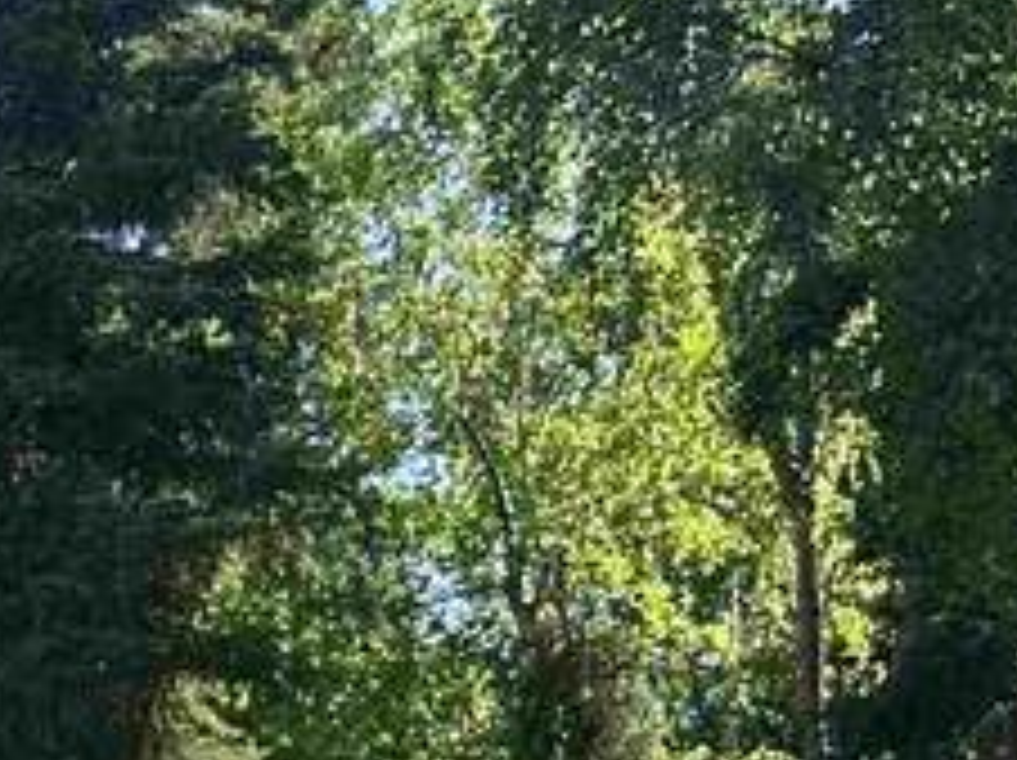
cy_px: 1884
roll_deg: -2.7
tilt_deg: +4.2
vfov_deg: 9.5
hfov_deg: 12.6
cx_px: -1076
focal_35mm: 136
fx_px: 3991
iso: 80
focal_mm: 6.86
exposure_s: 1/1183
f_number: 1.78
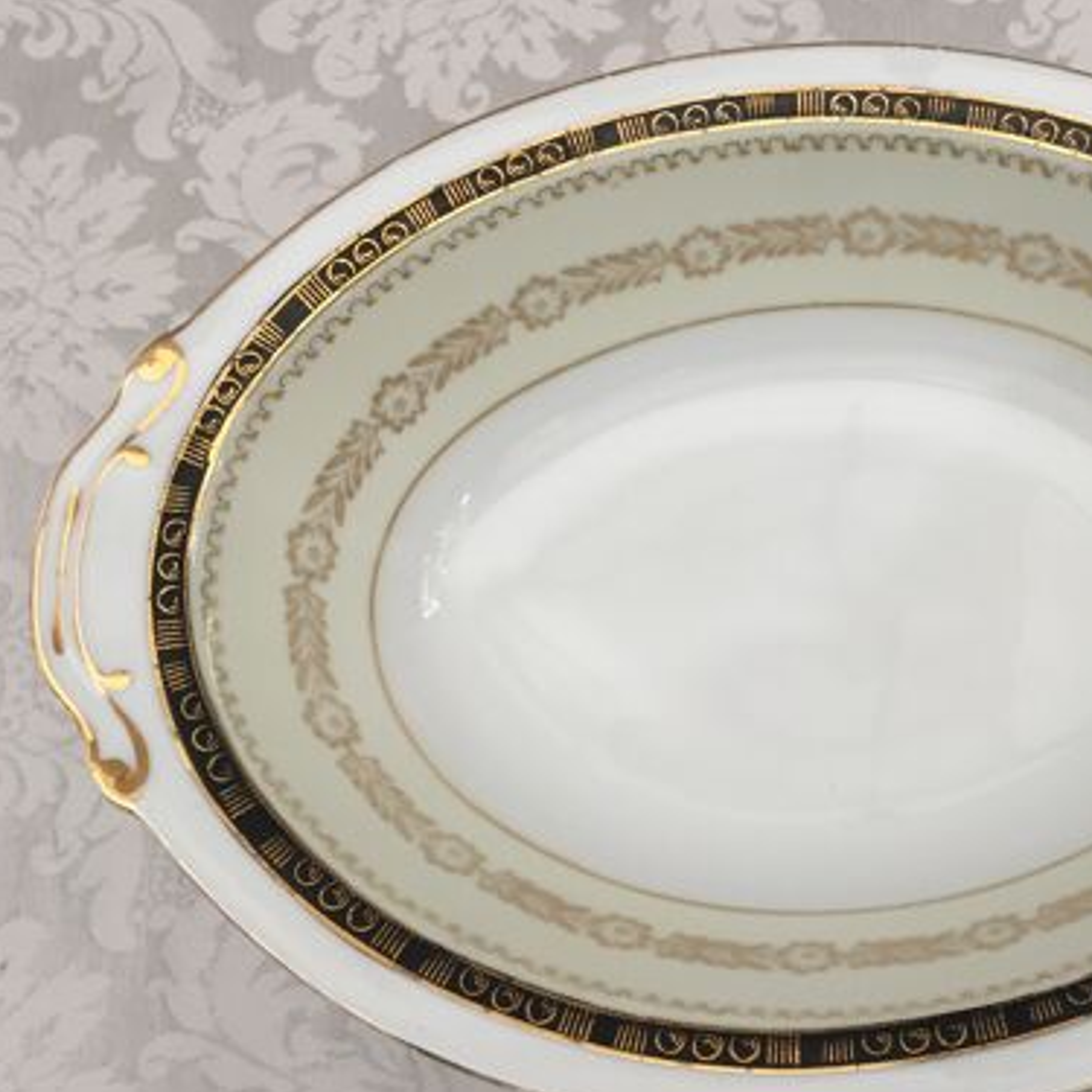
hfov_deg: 39.7
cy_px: 553
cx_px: 836
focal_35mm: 41
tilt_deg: -76.2
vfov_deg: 40.9
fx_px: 1463
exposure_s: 1/33
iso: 40
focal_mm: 4.15
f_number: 2.2
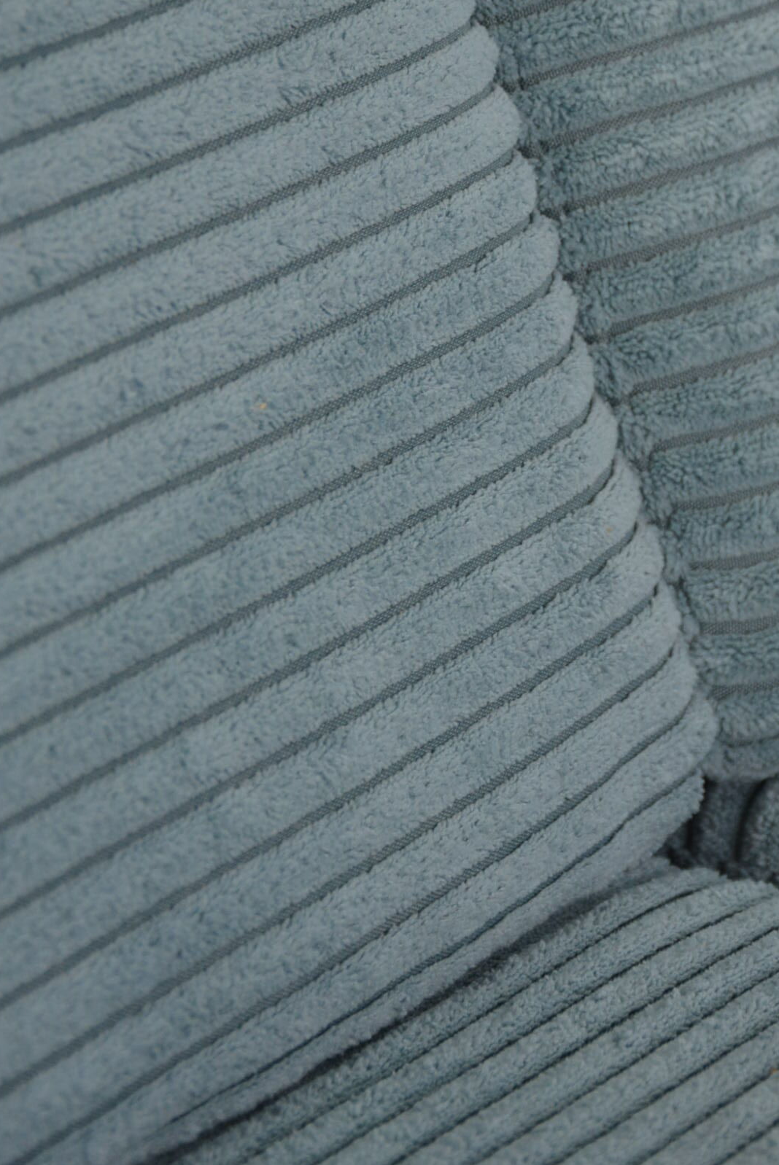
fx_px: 4730
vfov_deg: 14.0
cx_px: 709
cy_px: 338
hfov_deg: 9.4
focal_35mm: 146
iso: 450
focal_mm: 52
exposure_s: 1/60
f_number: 5
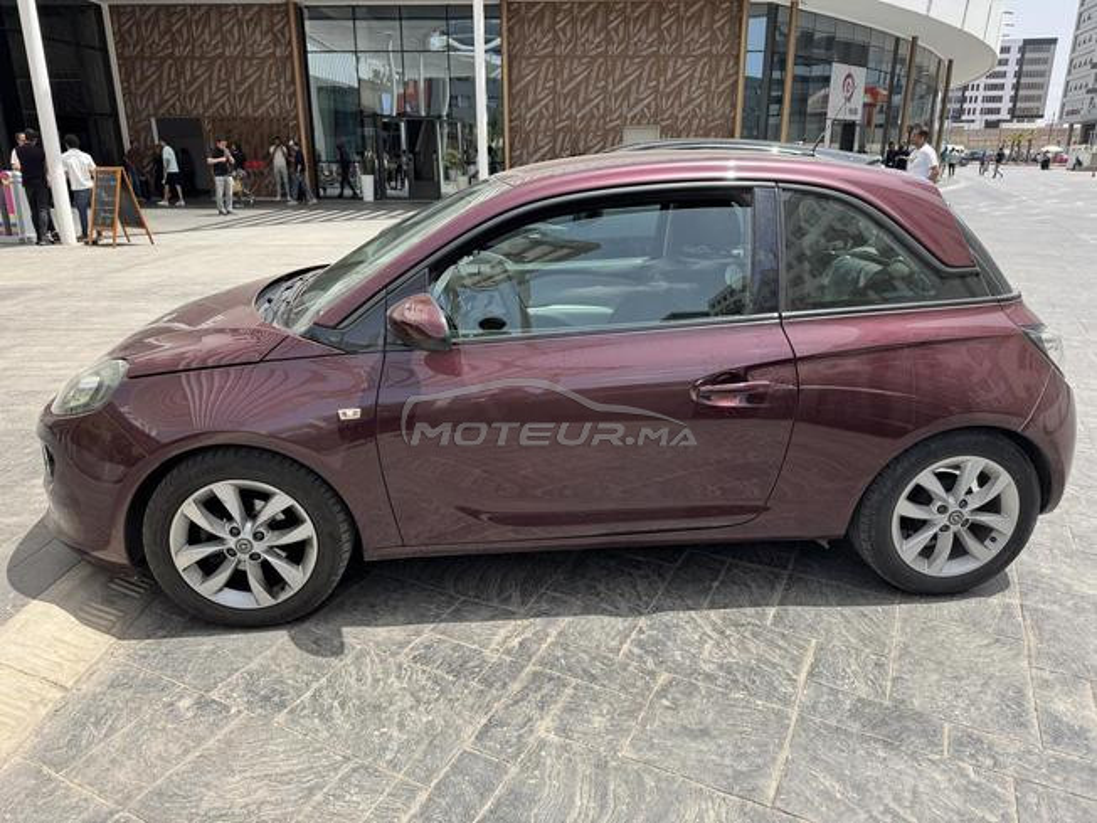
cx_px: 548
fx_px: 761
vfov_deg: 56.8
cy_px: 412
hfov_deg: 71.6
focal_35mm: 24
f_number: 1.78
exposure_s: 1/1010
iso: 80
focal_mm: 6.76
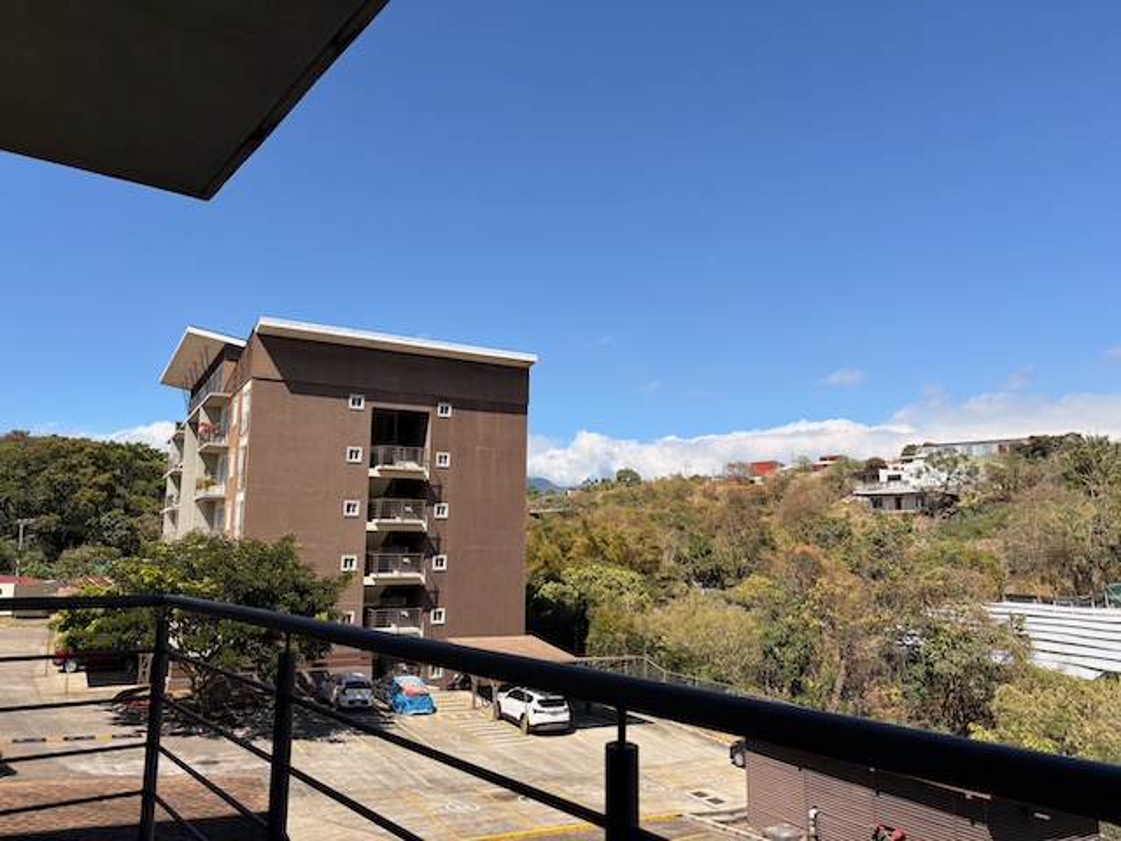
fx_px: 842
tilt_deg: +8.3
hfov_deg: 67.3
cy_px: 420
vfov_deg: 53.1
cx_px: 560
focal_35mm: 26
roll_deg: +0.2
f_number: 1.6
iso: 50
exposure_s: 1/3448
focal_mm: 5.96
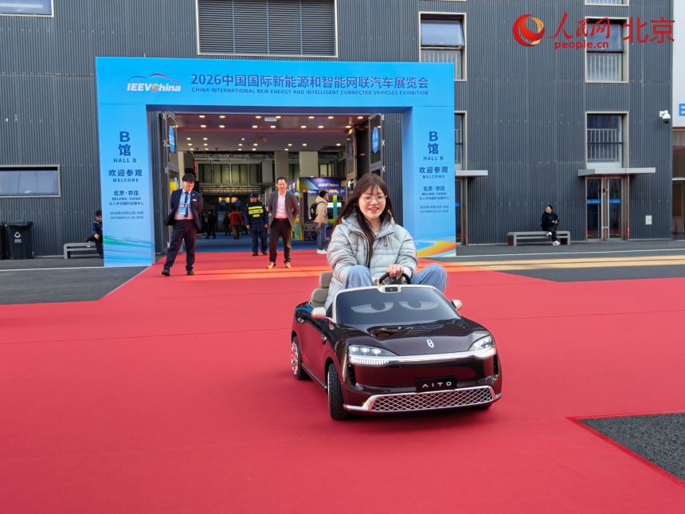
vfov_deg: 40.7
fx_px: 693
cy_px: 257
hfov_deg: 52.6
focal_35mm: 35
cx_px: 342
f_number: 1.8
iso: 200
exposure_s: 1/200
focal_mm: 8.67
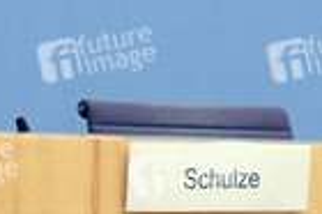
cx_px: -102
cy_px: -117
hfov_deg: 7.1
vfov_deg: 4.7
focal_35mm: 289
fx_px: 2582
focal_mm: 90
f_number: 5.6
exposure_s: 1/500
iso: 4000
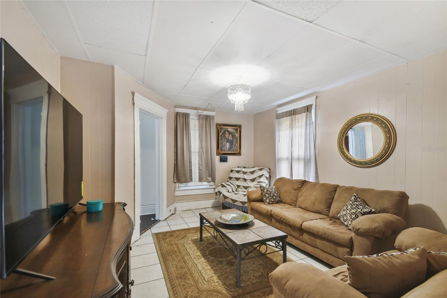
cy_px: 149
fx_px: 186
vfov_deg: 77.3
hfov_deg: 100.4
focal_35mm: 15
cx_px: 224
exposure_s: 1/1.67
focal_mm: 10
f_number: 7.1
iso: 100
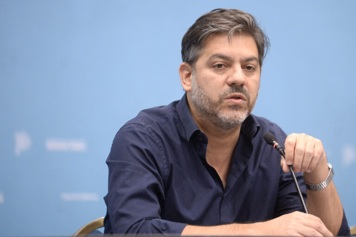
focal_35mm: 180
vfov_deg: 7.6
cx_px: 178
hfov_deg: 11.4
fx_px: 1780
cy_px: 118
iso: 4000
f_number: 3.2
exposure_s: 1/400
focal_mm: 180
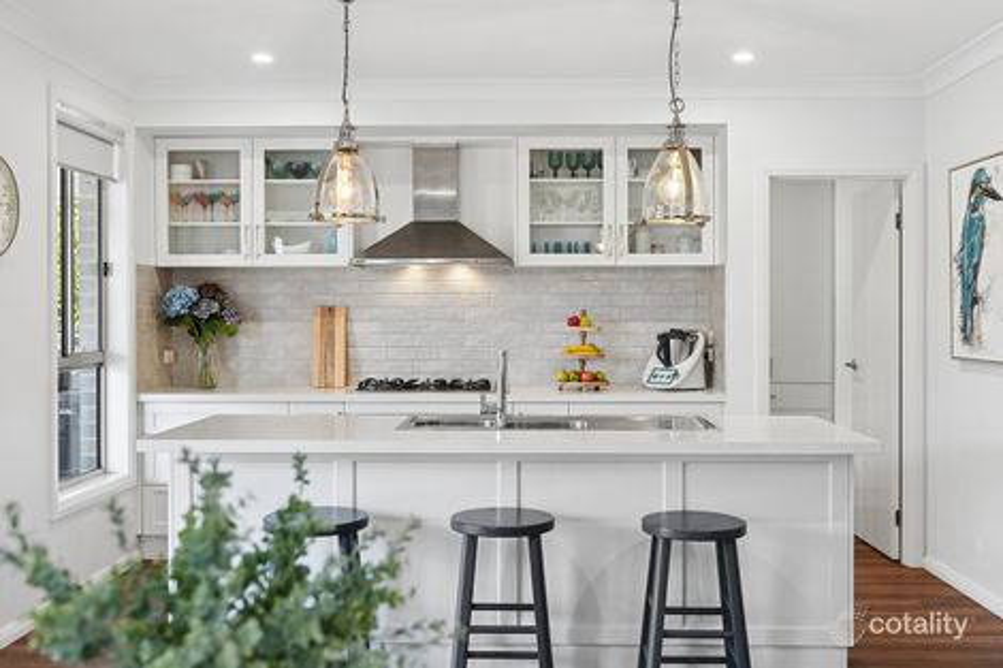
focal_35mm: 34
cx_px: 502
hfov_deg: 55.8
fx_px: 947
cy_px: 334
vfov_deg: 38.9
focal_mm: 34
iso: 400
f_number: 4
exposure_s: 1/125
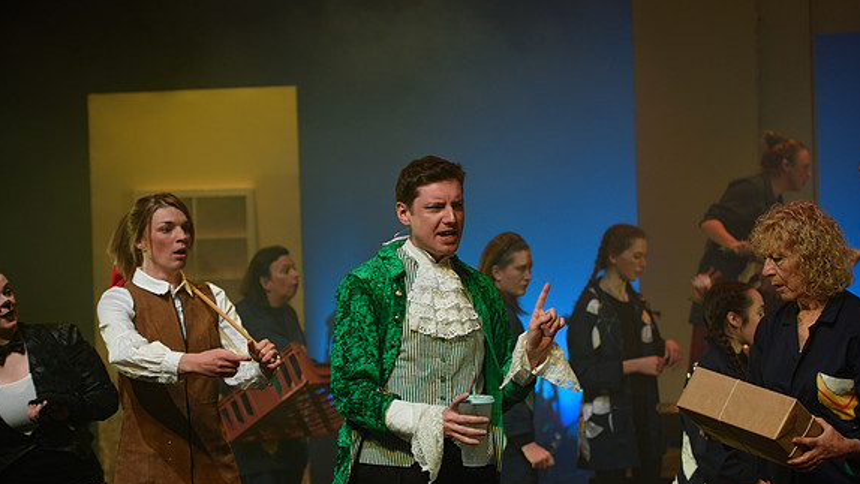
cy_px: 262
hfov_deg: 28.6
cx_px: 430
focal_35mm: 74
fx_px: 1688
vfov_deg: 16.3
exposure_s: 1/160
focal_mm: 70
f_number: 2.8
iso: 800
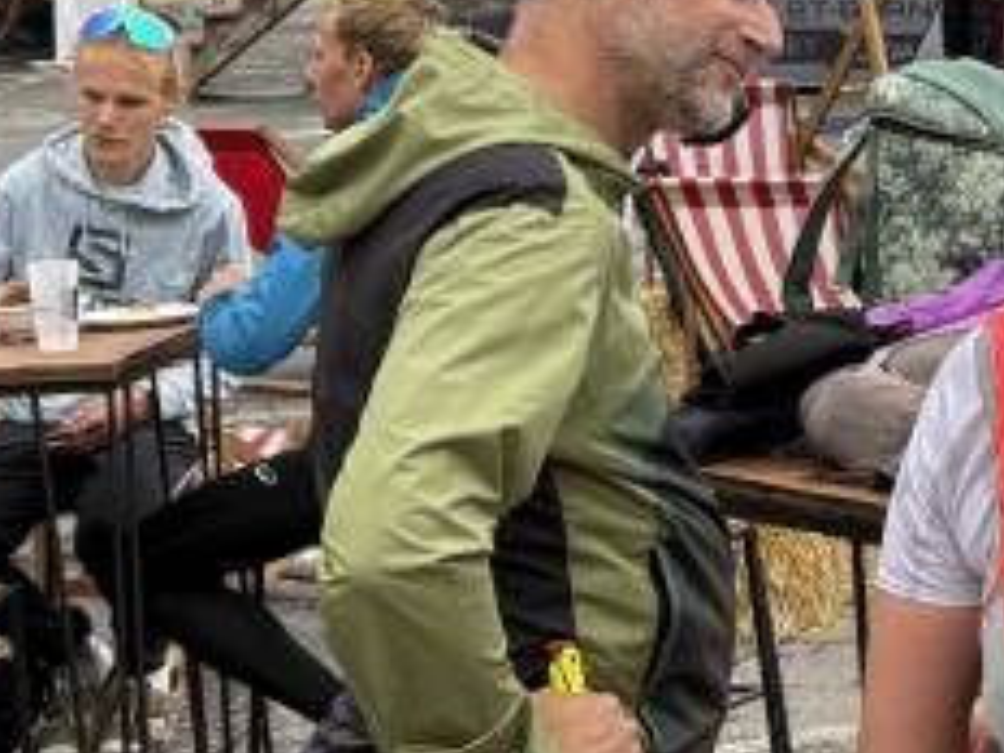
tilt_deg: -3.6
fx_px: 3248
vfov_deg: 13.1
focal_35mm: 112
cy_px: 104
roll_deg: +0.5
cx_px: 1549
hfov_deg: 16.0
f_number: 1.6
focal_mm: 5.96
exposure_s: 1/300
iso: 64
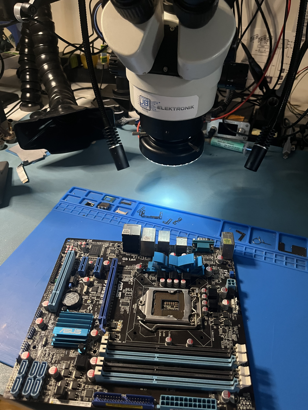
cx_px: 154
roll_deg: +0.6
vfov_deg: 67.3
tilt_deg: -39.9
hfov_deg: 53.1
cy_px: 205
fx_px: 308
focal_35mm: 26
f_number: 1.6
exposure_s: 1/60
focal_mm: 5.1
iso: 500
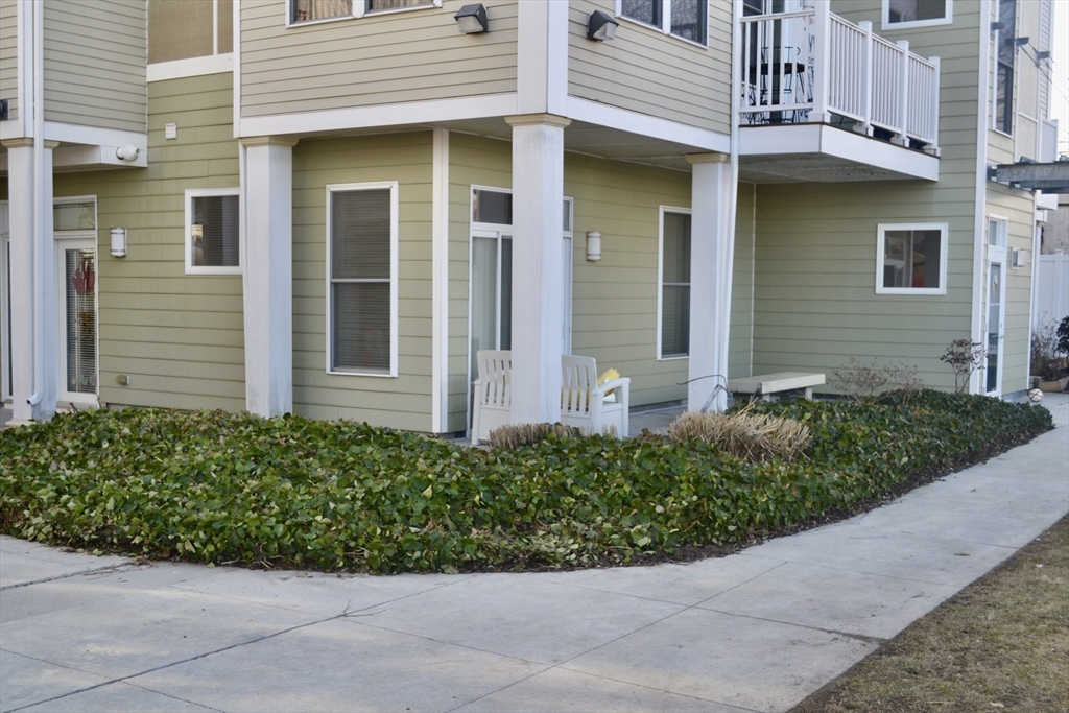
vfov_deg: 31.9
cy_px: 356
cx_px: 534
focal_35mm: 42
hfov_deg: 46.4
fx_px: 1247
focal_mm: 28
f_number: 5.6
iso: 160
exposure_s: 1/125
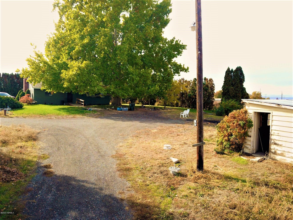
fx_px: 220
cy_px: 110
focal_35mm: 26
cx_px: 146
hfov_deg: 67.3
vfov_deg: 53.1
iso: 110
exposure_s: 1/100
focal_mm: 4.73
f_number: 2.2
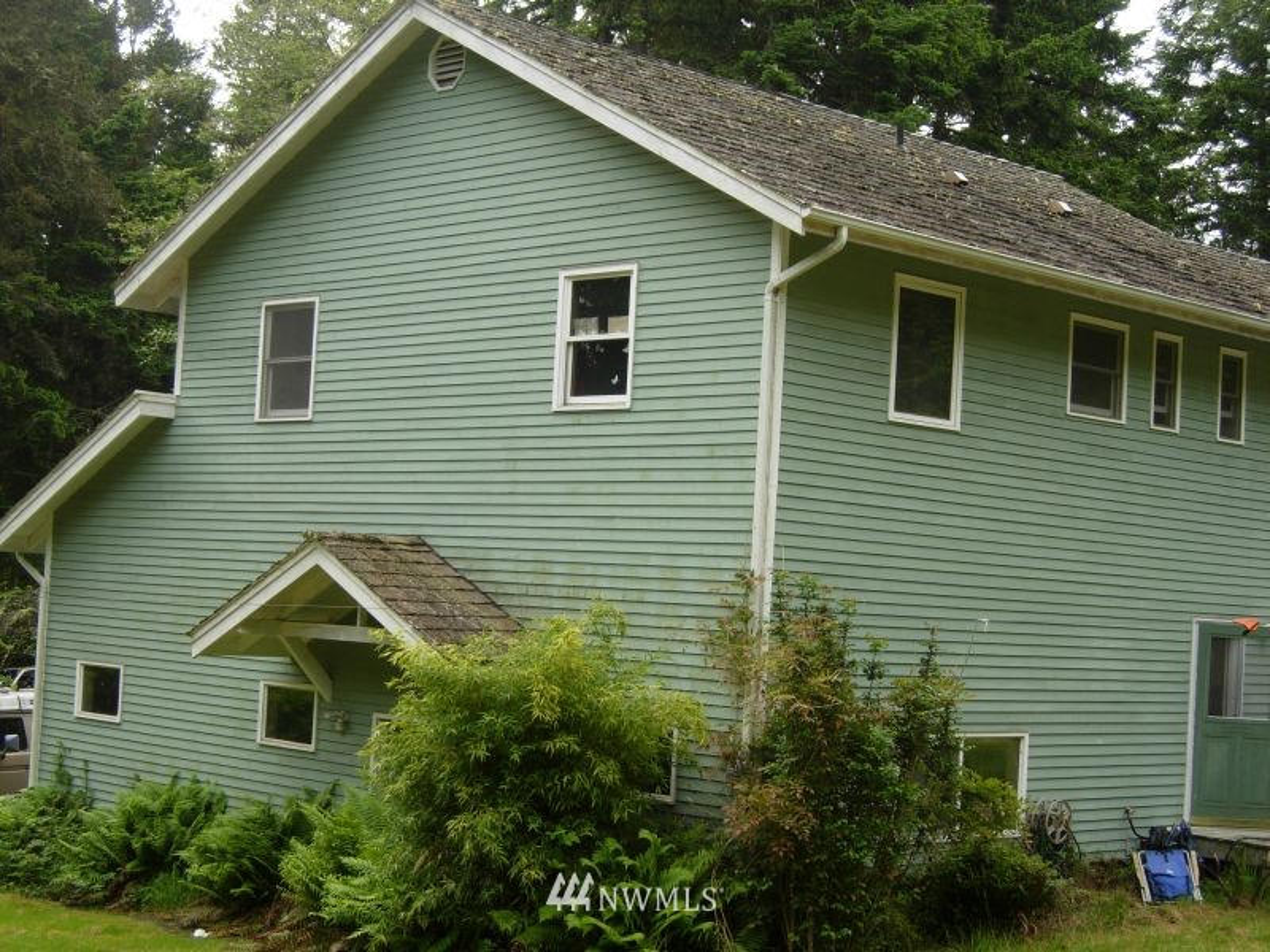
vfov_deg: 23.7
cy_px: 476
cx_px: 635
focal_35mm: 62
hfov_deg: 31.2
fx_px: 2275
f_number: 4.4
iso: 50
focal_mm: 12.9
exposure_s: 1/161
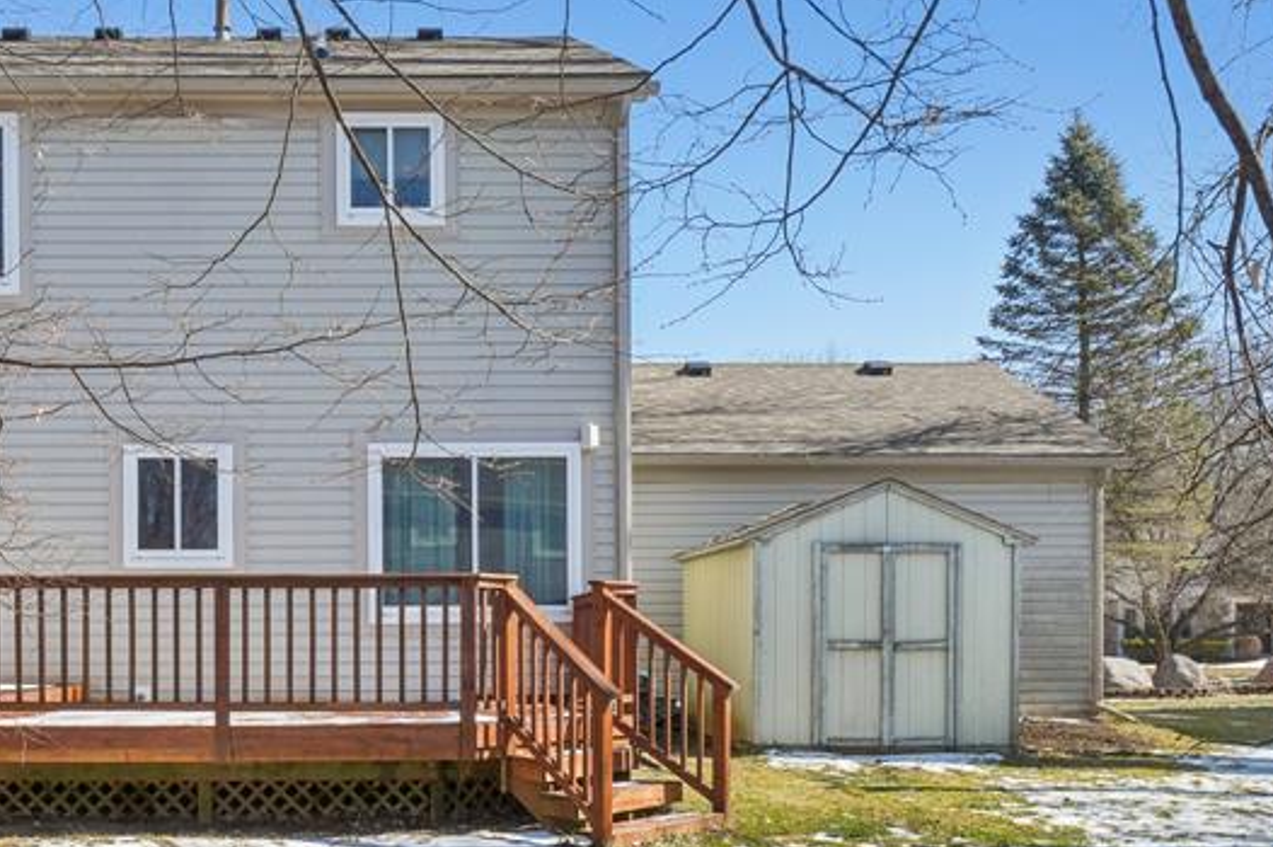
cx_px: 341
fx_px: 1342
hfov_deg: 49.0
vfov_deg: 33.9
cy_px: 690
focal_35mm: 38
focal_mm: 13
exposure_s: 1/200
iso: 100
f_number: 8
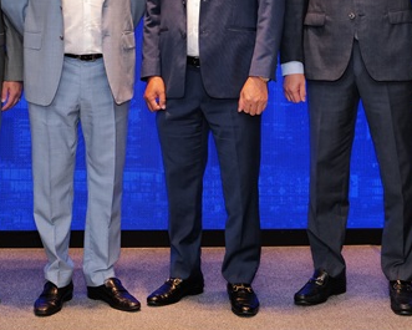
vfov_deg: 17.7
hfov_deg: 22.4
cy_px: 12
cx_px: 156
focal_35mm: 85
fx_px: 1037
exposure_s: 1/100
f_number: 4
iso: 800
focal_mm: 30
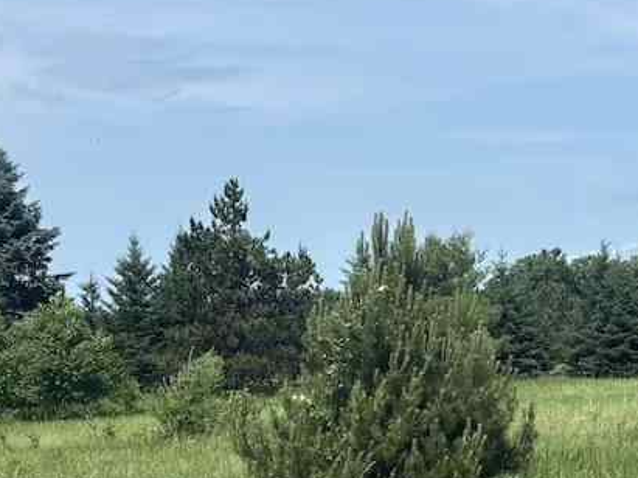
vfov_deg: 18.1
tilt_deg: +0.5
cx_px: 512
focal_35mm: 81
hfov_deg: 23.8
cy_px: 324
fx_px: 1492
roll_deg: +1.3
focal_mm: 5.96
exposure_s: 1/4082
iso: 50
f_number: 1.6
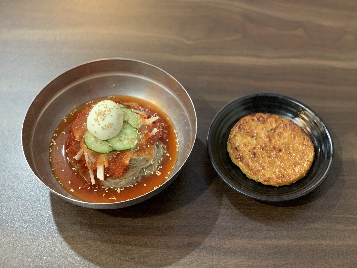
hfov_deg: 36.8
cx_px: 178
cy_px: 134
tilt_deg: -57.0
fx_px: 536
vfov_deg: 28.0
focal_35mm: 52
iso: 500
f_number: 2.4
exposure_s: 1/40
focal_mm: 6
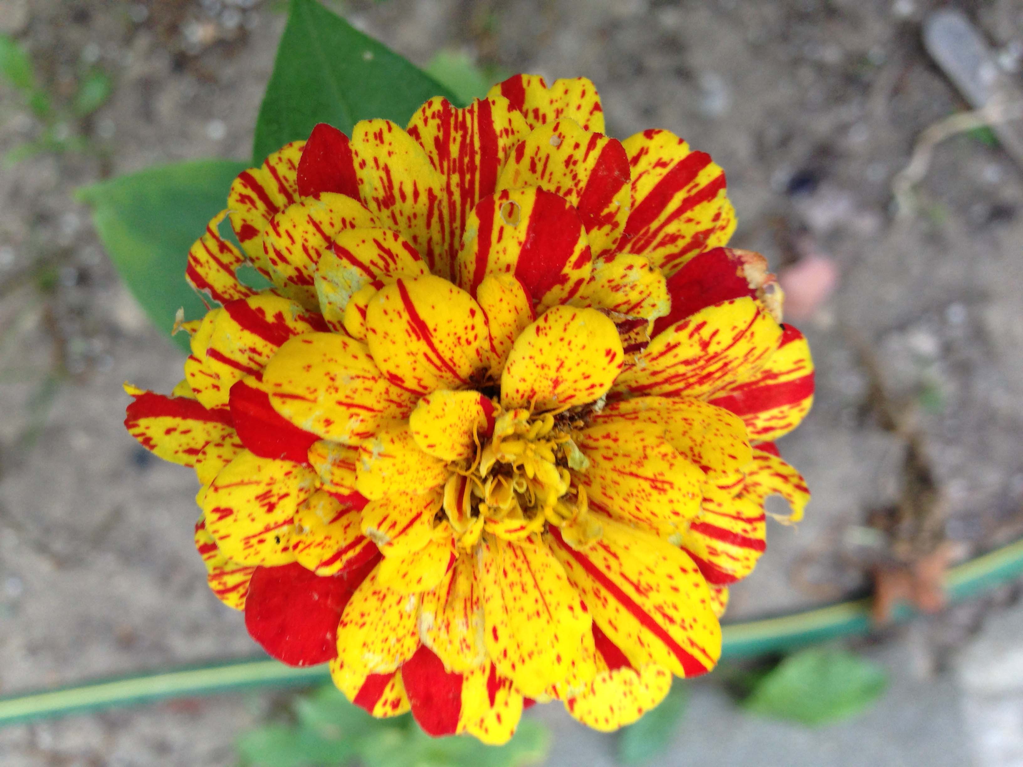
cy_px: 384
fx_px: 975
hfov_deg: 55.4
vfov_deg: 42.9
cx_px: 512
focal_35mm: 33
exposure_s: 1/20
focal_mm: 4.12
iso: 80
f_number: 2.4
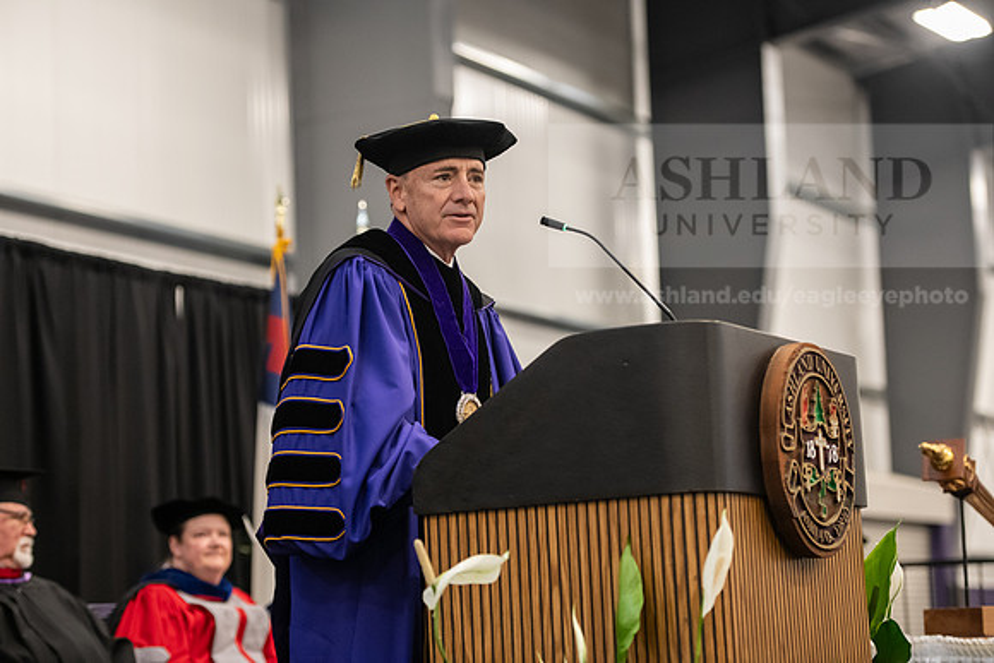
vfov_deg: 14.4
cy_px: 332
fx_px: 2624
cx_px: 497
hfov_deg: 21.5
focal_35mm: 95
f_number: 3.2
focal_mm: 95
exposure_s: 1/200
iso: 3200
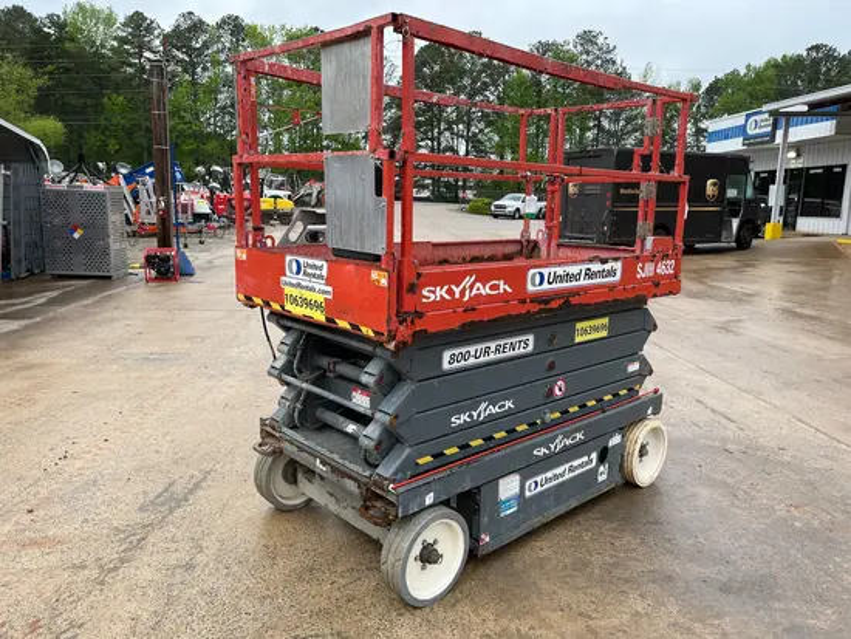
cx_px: 426
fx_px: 639
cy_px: 320
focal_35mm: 26
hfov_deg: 67.3
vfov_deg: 53.1
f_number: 1.6
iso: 50
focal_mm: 5.1
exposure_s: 1/319
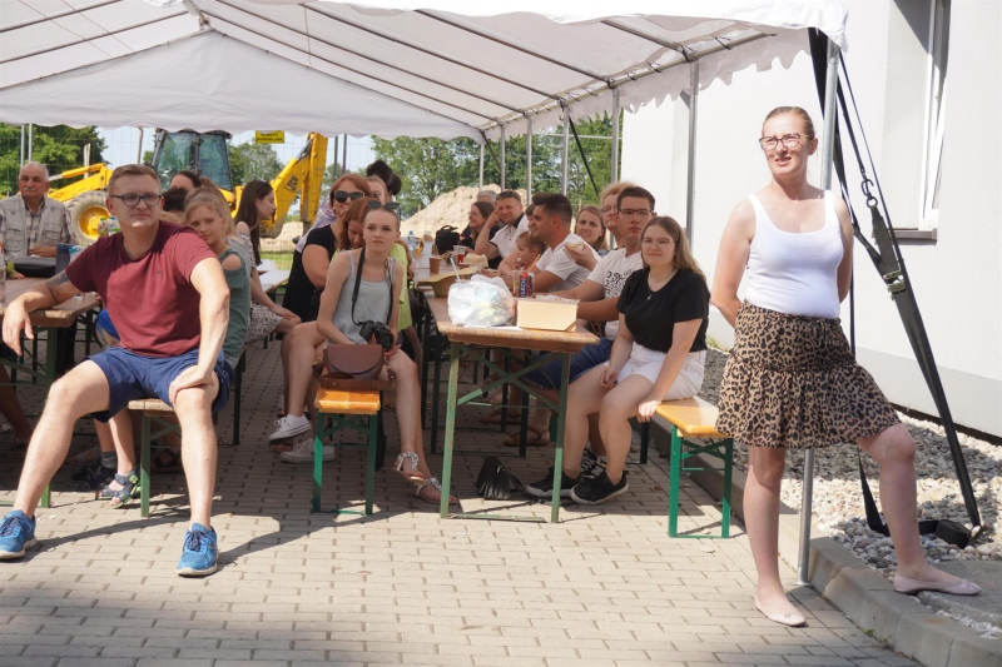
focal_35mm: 52
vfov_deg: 25.7
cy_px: 334
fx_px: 1461
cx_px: 501
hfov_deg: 37.9
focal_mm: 35
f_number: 5.6
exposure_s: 1/250
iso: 100
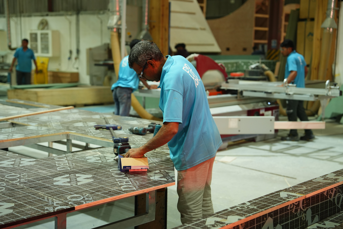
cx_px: 172
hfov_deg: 36.2
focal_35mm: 55
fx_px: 524
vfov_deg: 24.6
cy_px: 114
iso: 1000
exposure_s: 1/200
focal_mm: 55
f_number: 2.8
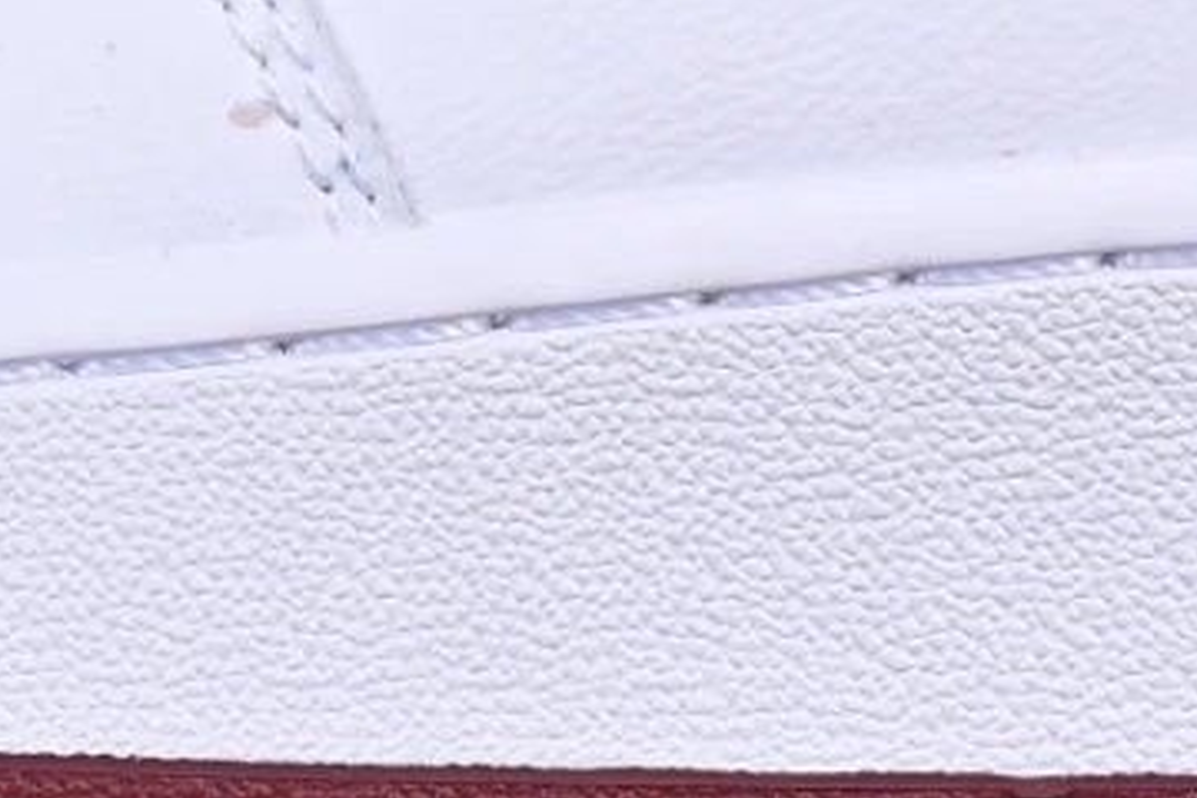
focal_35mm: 534
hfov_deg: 3.9
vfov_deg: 2.6
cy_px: -793
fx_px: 17754
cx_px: 356
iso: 160
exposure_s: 1/100
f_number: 8
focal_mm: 50
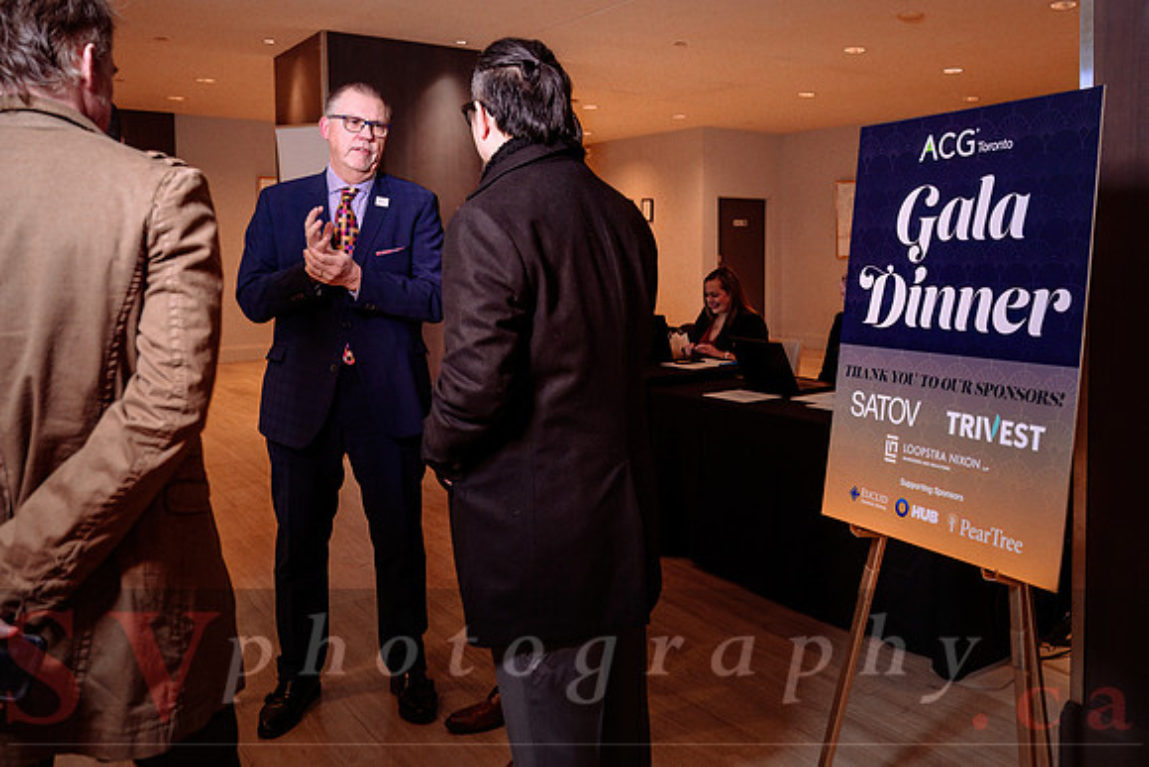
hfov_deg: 60.2
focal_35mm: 30
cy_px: 280
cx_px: 730
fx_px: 973
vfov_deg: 42.6
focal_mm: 24
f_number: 3.5
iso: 800
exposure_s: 1/80
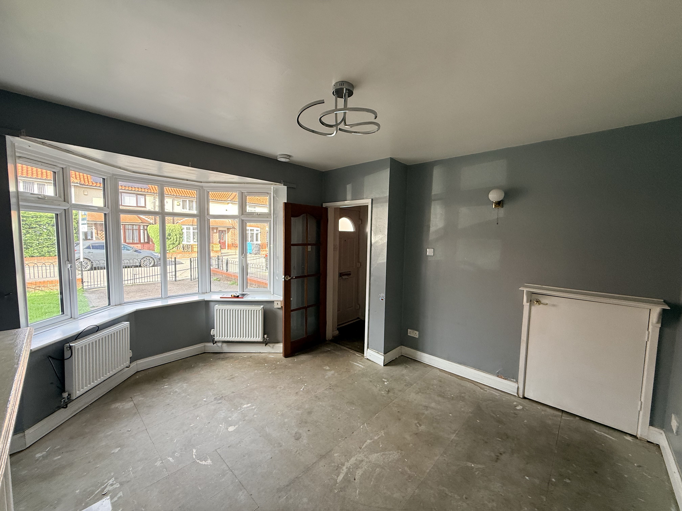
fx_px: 276
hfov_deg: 102.1
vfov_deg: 85.7
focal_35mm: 14
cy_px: 256
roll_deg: -1.1
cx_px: 341
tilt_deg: -3.8
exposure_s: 1/99
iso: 125
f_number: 2.2
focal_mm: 2.22
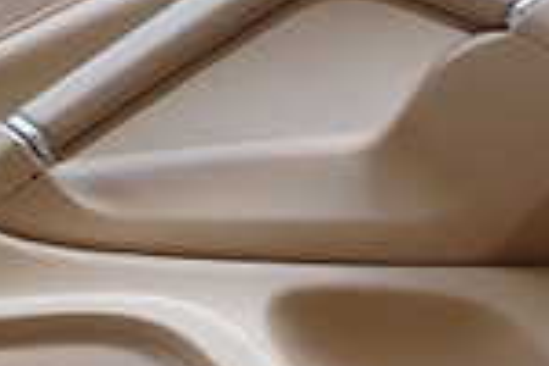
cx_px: 490
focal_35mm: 104
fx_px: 1586
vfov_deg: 12.7
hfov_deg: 19.3
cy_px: 476
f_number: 2.8
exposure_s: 1/125
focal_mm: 4.5
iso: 100
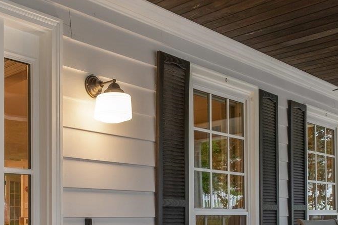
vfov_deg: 28.4
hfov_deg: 39.0
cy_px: 191
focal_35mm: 46
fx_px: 432
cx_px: 19
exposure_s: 1/5
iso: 250
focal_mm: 10
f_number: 8
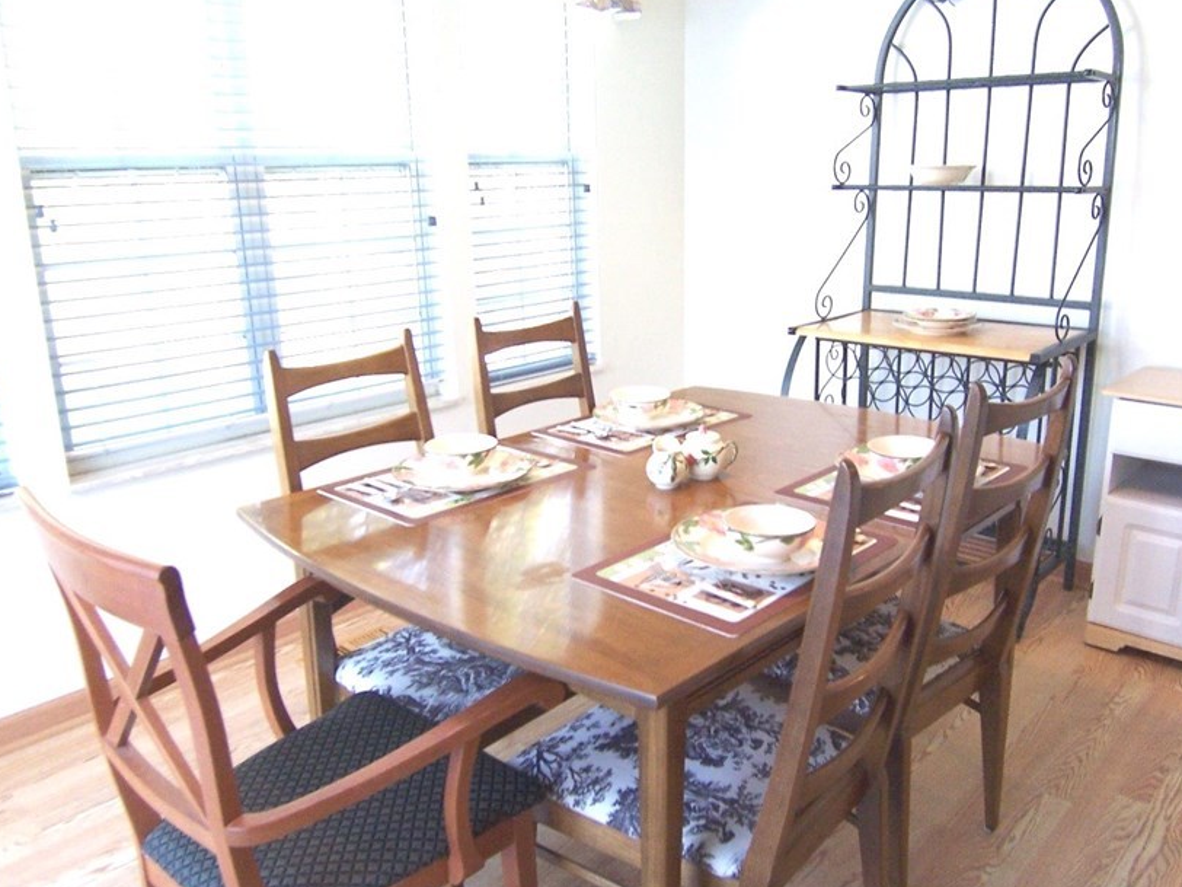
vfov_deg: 48.2
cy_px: 428
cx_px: 642
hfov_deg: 61.6
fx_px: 990
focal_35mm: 29
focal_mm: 3.8
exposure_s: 1/30
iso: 160
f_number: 2.8
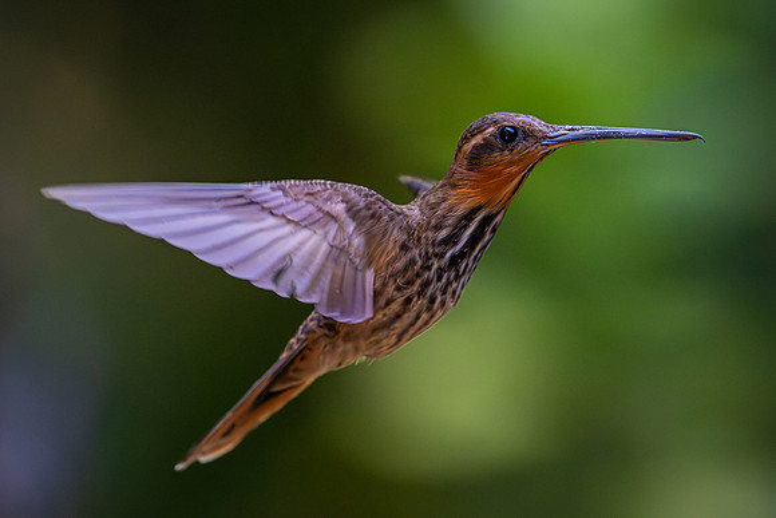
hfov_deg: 3.0
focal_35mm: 685
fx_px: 14769
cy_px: 252
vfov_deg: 2.0
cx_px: 443
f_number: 4.5
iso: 6400
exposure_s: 1/2000
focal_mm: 400
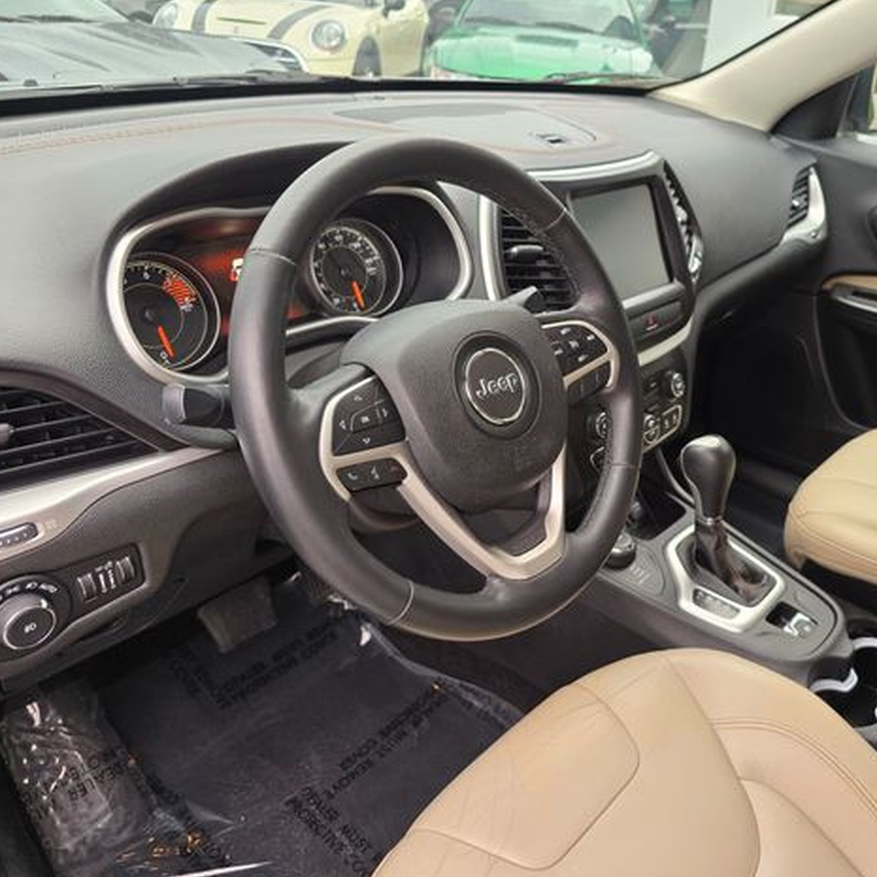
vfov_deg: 57.3
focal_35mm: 28
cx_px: 581
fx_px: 803
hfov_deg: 56.1
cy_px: 432
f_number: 1.7
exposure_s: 1/180
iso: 160
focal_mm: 6.3
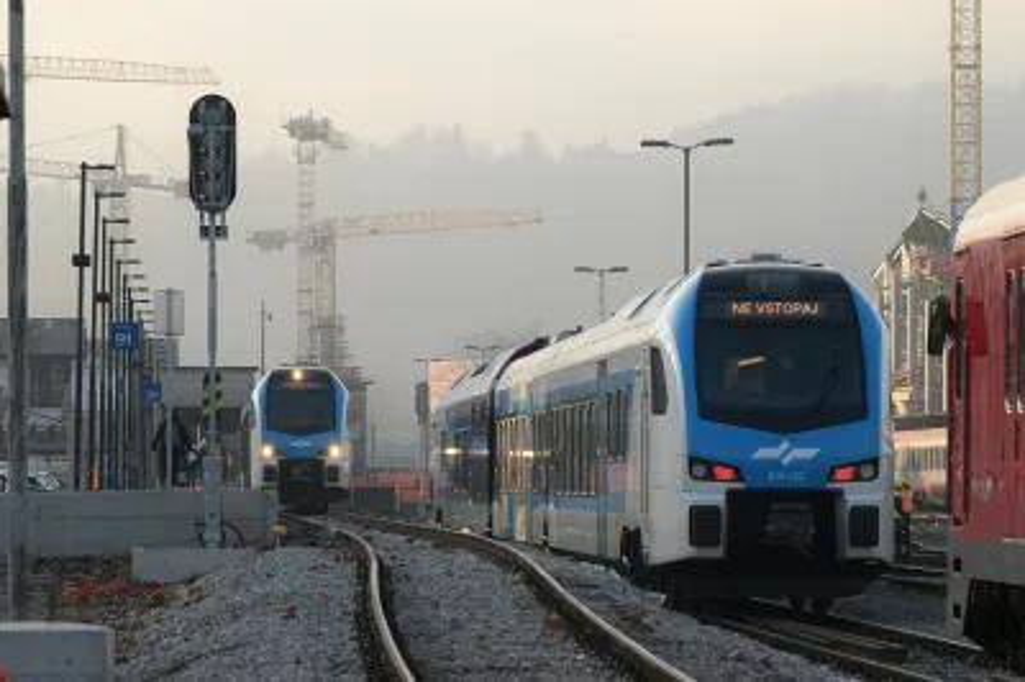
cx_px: 512
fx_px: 5690
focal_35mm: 200
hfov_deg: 10.3
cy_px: 341
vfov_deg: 6.9
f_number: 14
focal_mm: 200
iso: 2500
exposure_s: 1/800
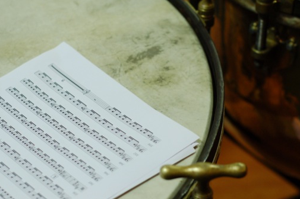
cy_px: 75
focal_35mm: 95
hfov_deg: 21.5
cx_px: 159
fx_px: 791
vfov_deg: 14.4
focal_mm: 50
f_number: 3.5
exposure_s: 1/40
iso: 800
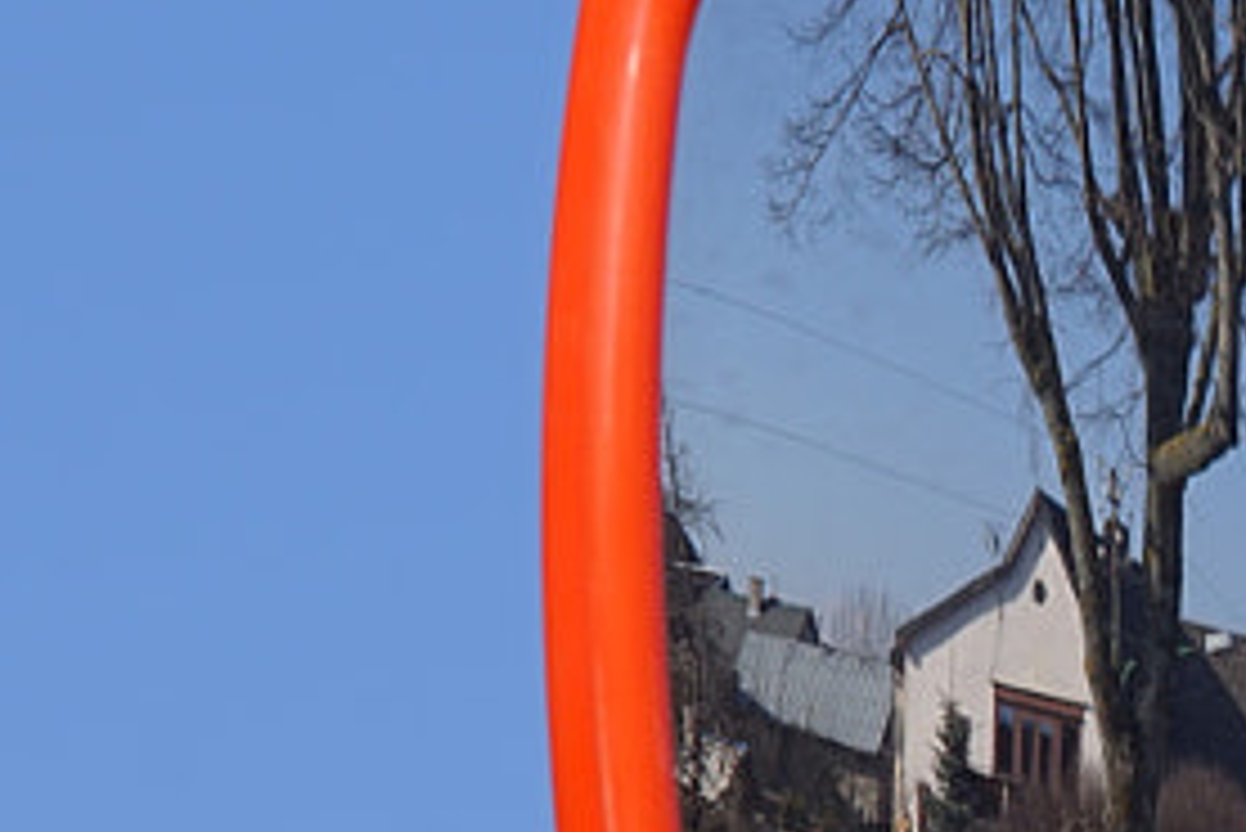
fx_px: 25971
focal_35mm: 750
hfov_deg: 2.7
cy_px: 765
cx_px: 1795
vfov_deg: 1.8
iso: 100
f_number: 6.7
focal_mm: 130
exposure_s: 1/500
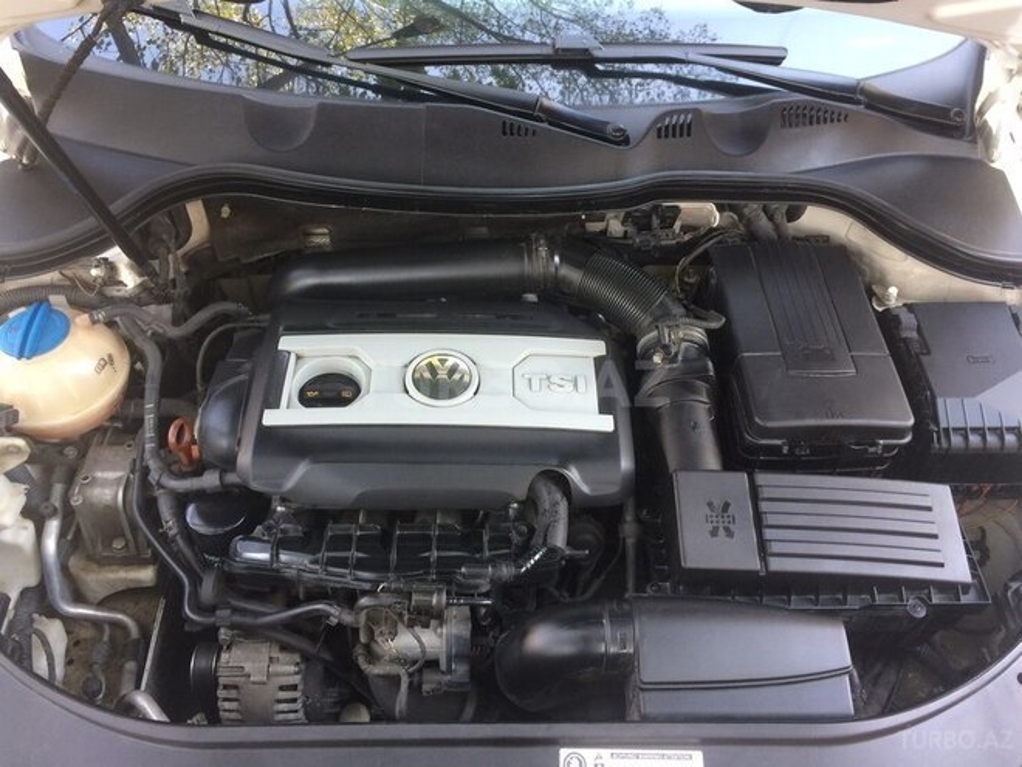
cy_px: 384
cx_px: 511
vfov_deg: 48.2
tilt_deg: -49.1
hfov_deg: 61.7
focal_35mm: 29
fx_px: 856
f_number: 2.2
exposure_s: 1/33
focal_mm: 4.15
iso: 40
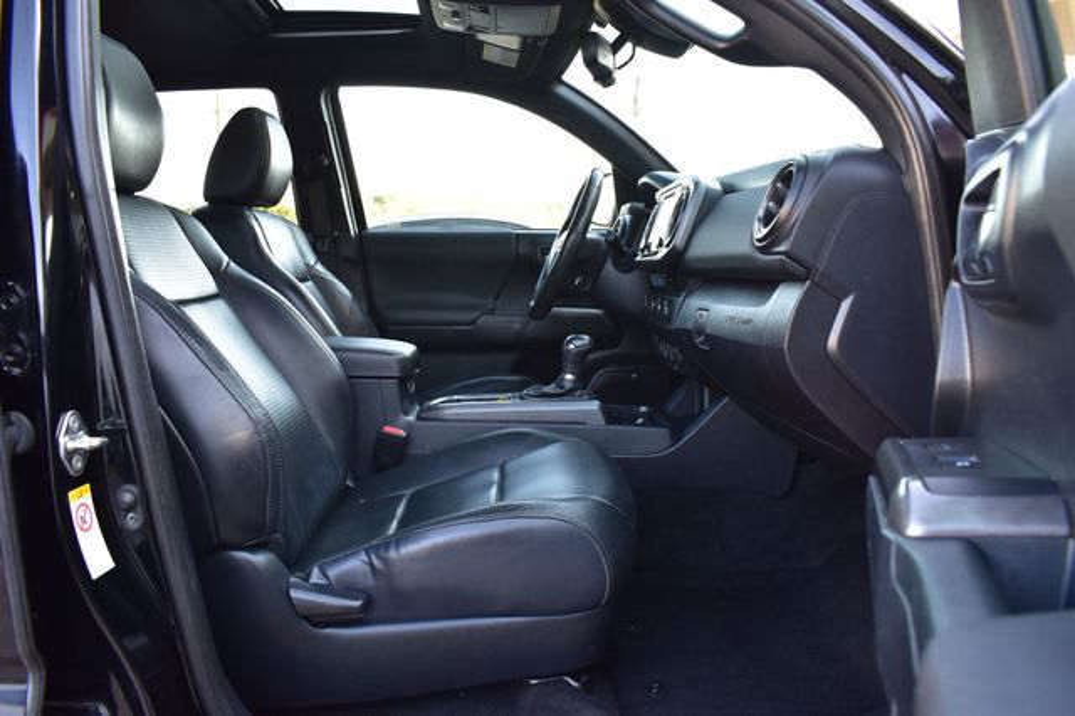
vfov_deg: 47.9
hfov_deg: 67.4
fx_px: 806
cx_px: 538
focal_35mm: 27
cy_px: 358
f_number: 7.1
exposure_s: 1/40
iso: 400
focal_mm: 18
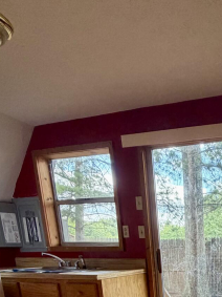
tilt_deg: -13.2
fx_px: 282
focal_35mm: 33
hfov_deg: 36.2
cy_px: 311
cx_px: 246
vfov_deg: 44.8
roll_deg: -0.3
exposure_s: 1/121
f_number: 2.2
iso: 320
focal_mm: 2.22
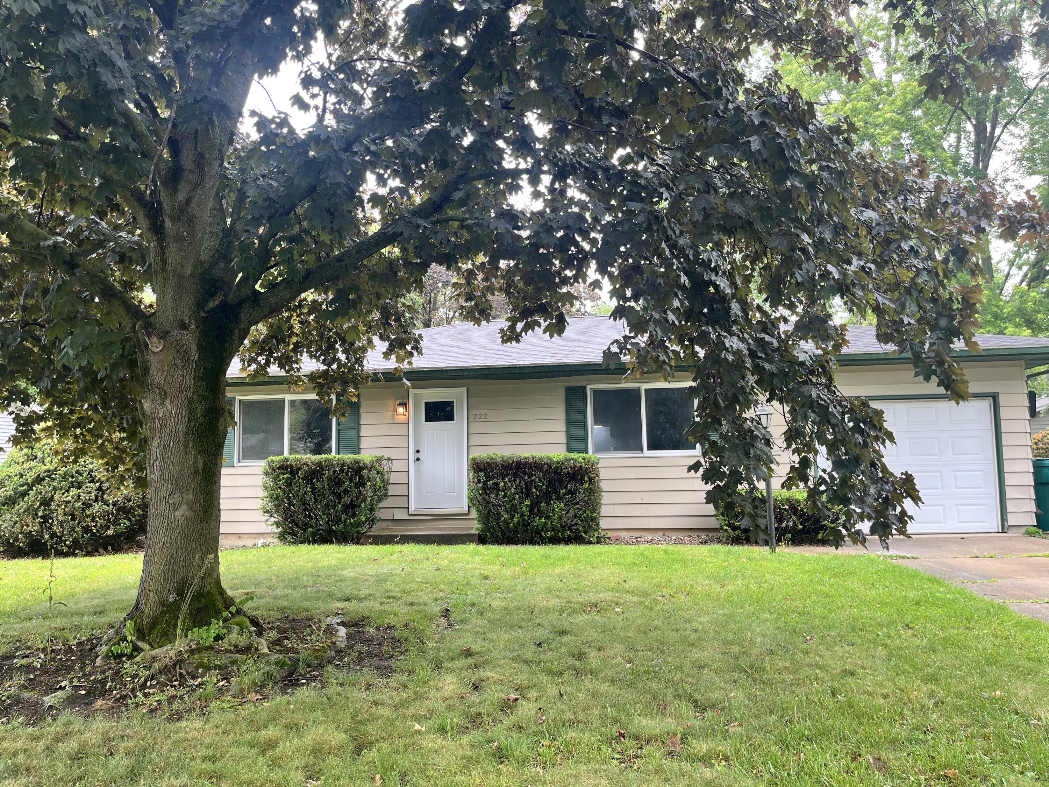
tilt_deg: +5.2
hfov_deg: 67.3
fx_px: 788
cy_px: 394
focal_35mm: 26
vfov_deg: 53.1
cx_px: 524
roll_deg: +1.5
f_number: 1.6
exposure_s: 1/122
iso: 32
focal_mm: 5.1
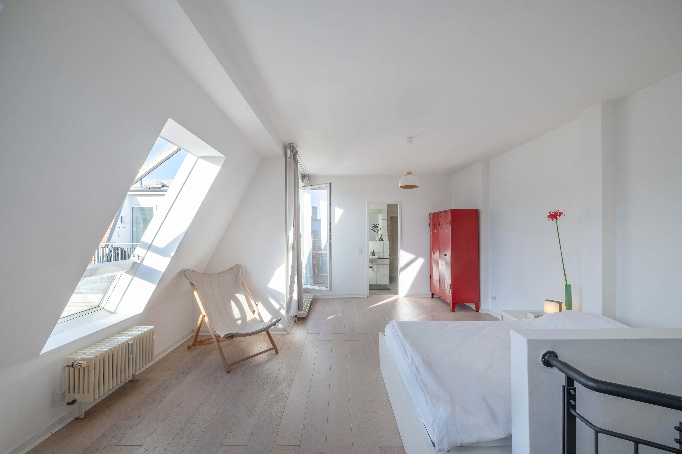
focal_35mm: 15
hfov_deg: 100.4
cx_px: 341
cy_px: 227
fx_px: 284
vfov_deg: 77.3
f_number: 9
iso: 400
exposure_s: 1/250
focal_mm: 10
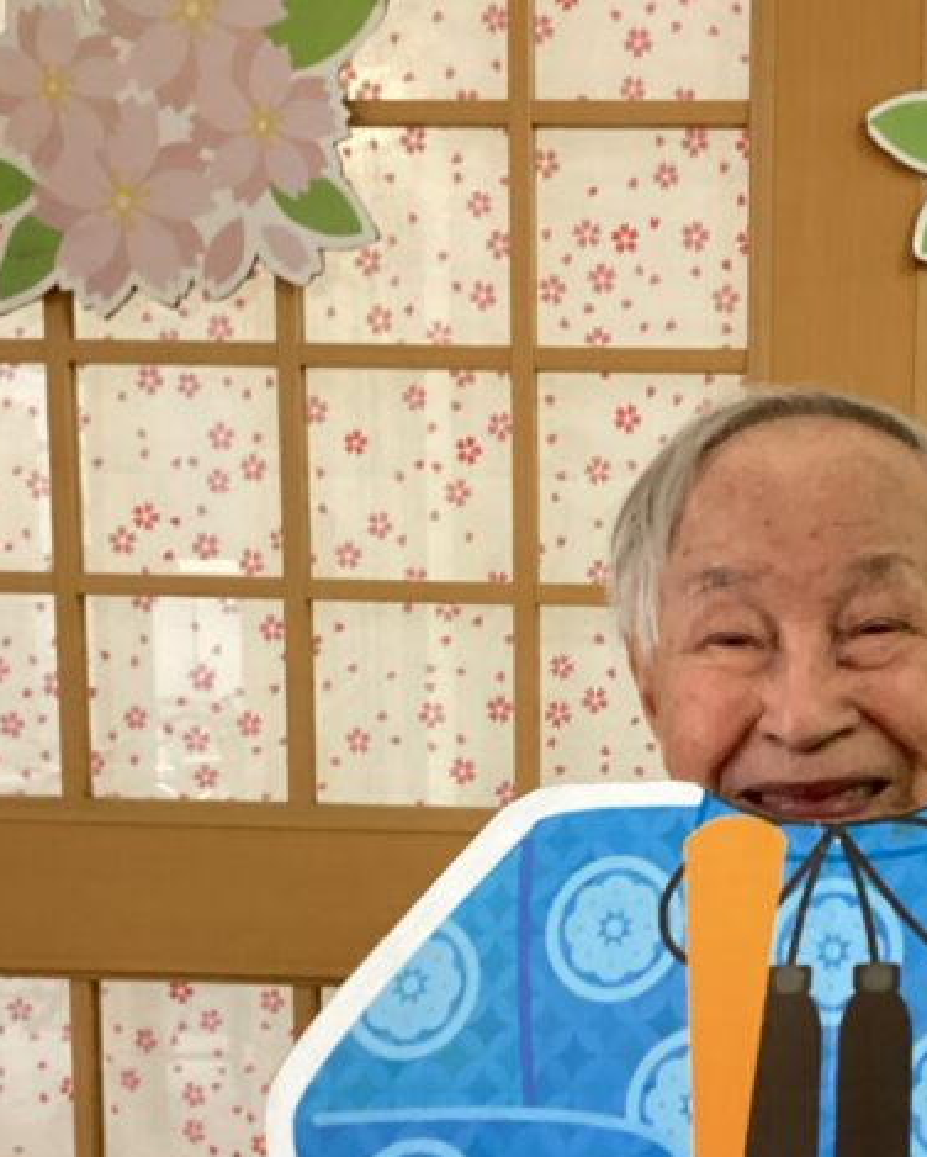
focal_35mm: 66
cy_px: 967
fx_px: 2261
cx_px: 821
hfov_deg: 22.6
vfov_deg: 27.9
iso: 640
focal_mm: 3.3
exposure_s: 1/25
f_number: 2.4
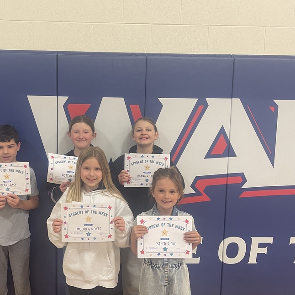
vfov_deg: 47.2
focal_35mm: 35
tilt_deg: -6.7
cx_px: 93
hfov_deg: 46.3
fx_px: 337
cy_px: 156
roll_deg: -0.4
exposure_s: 1/60
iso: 125
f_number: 1.6
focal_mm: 5.1
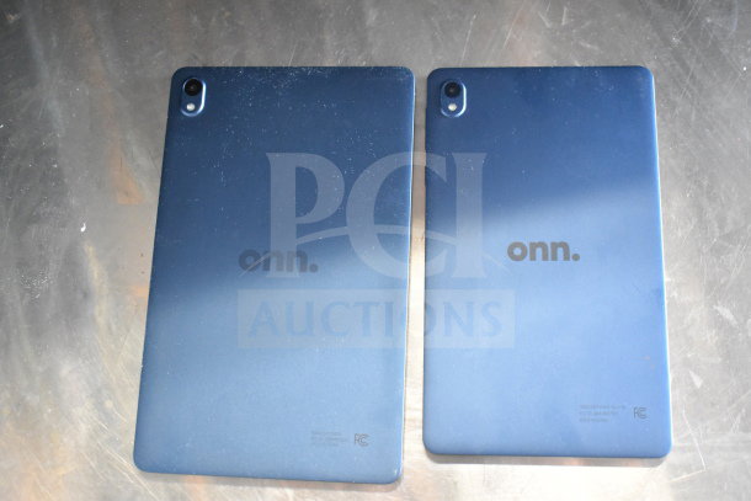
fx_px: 876
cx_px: 376
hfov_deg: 46.4
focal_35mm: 42
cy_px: 250
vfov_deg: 31.9
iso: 5600
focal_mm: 28
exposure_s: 1/50
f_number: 4.2
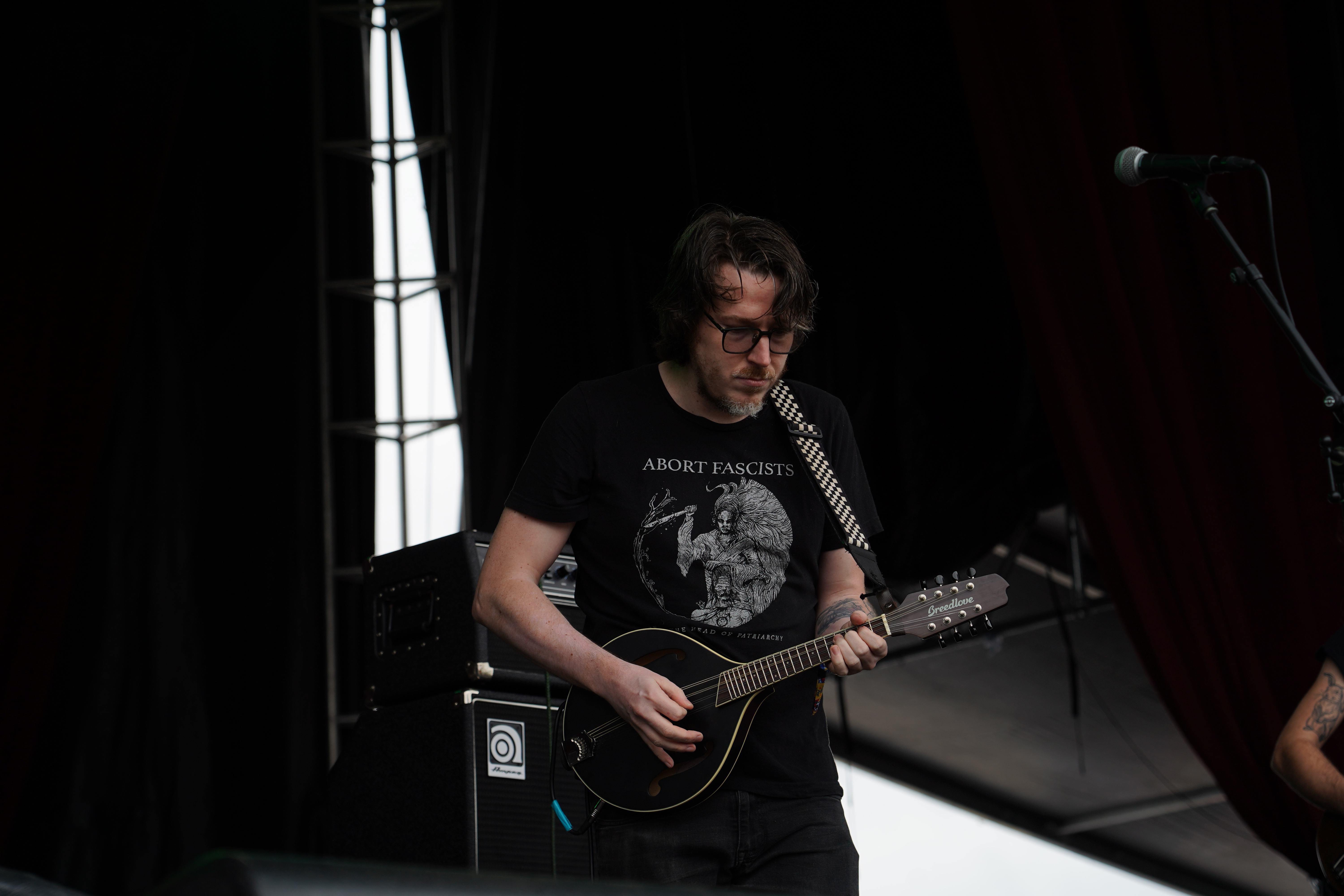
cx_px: 672
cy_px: 448
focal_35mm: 105
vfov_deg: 13.0
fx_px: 3920
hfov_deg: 19.5
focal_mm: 105
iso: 100
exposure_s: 1/250
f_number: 5.6
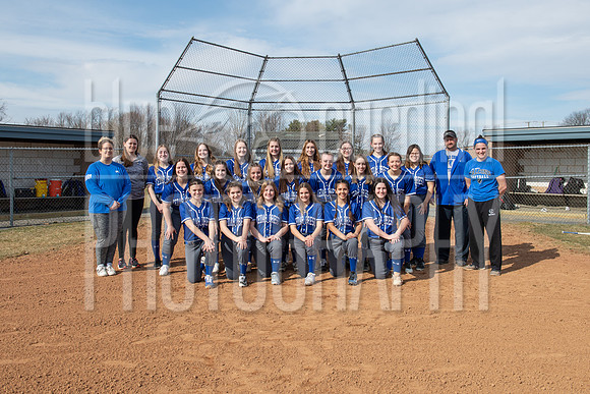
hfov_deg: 56.2
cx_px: 295
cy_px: 174
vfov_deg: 39.2
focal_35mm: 34
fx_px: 552
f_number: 7.1
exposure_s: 1/400
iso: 125
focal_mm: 29
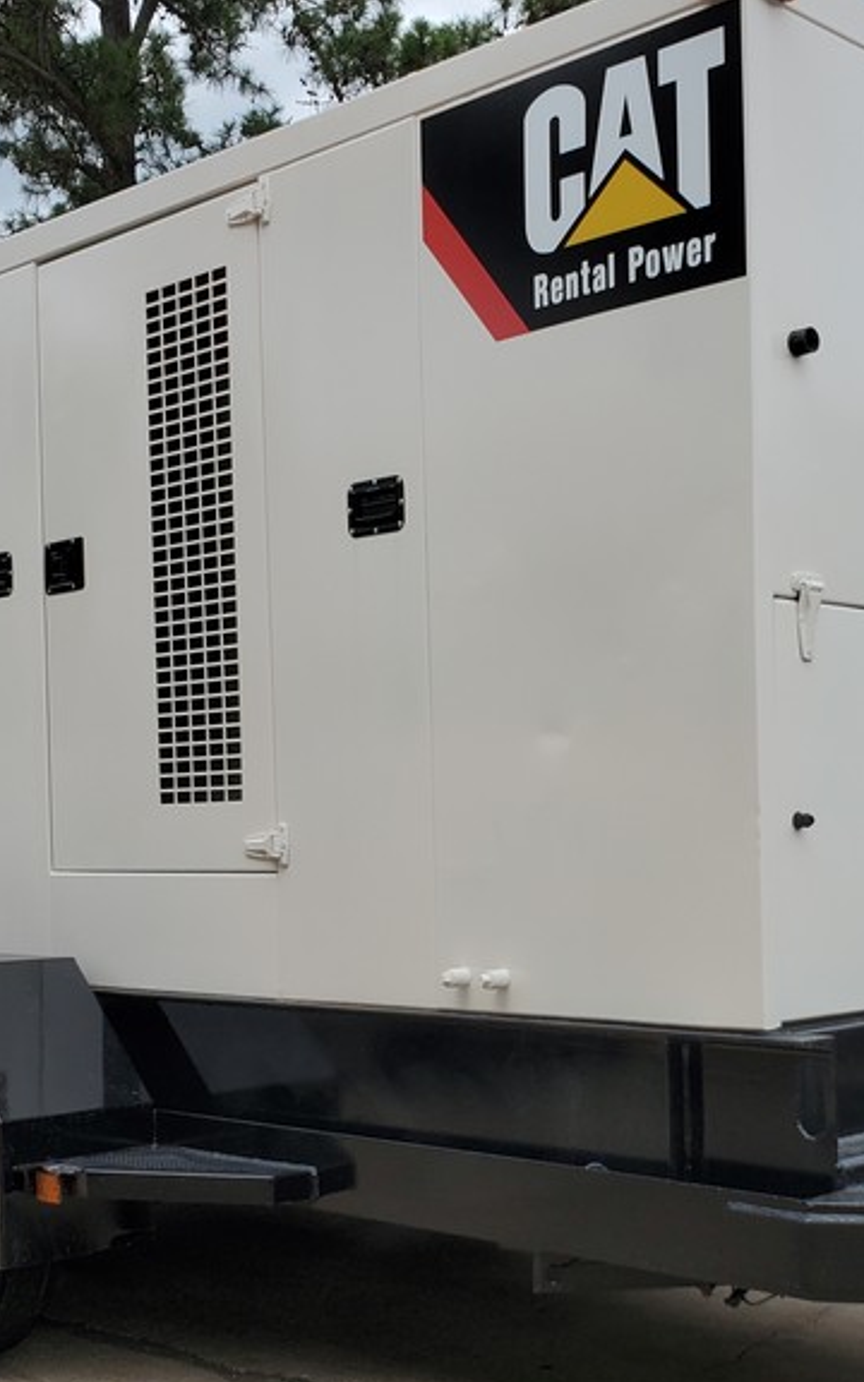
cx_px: 646
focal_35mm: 49
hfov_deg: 26.0
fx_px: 1846
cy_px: 840
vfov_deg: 40.8
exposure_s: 1/1488
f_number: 2.4
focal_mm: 4.3
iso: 50
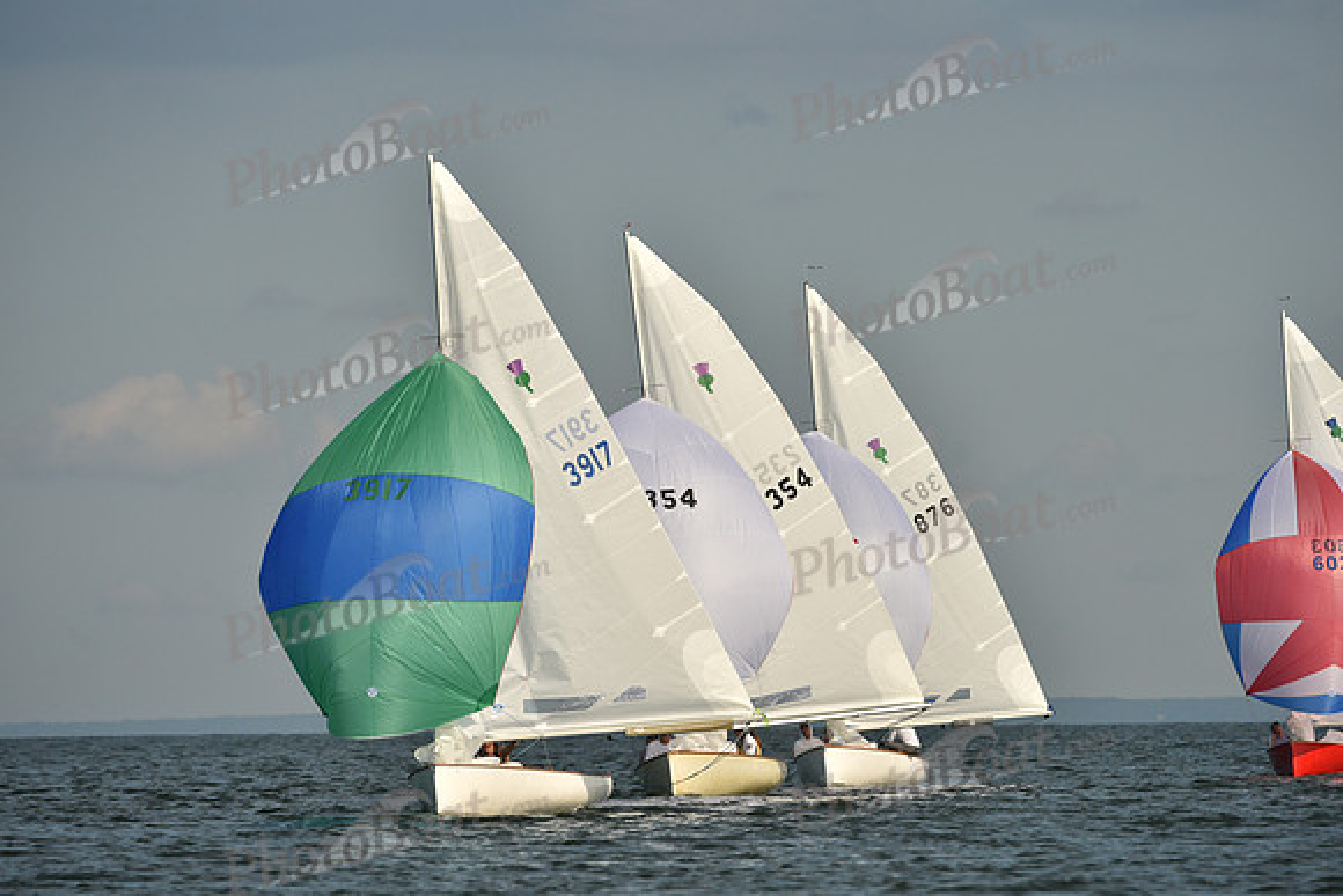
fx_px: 14925
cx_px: 672
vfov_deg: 3.4
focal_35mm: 400
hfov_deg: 5.2
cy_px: 448
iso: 250
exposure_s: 1/1600
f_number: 7.1
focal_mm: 400
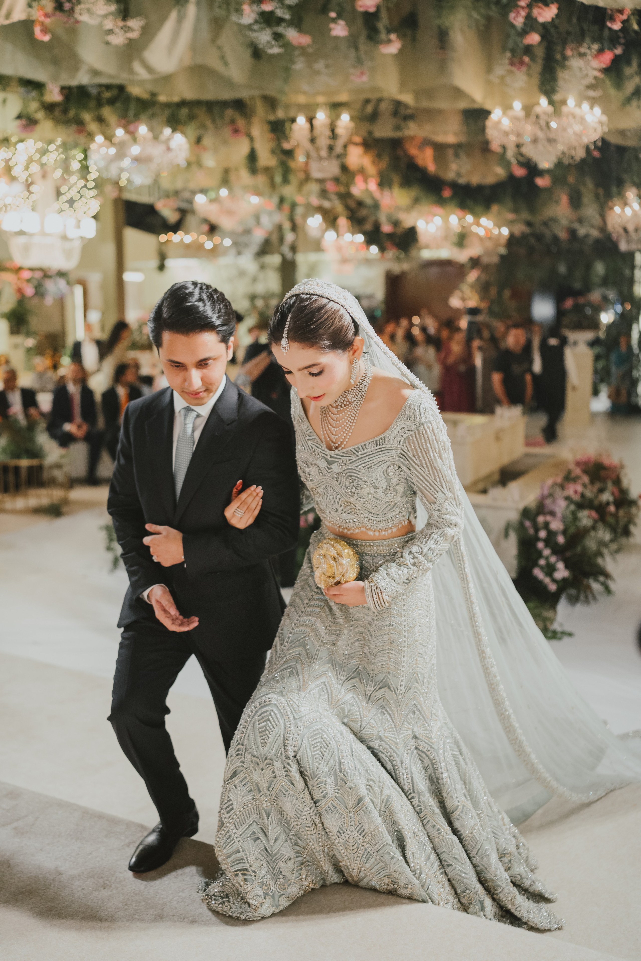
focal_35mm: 35
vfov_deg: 54.4
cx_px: 320
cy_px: 480
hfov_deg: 37.9
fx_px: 935
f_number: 1.8
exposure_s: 1/160
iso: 3200
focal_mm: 35
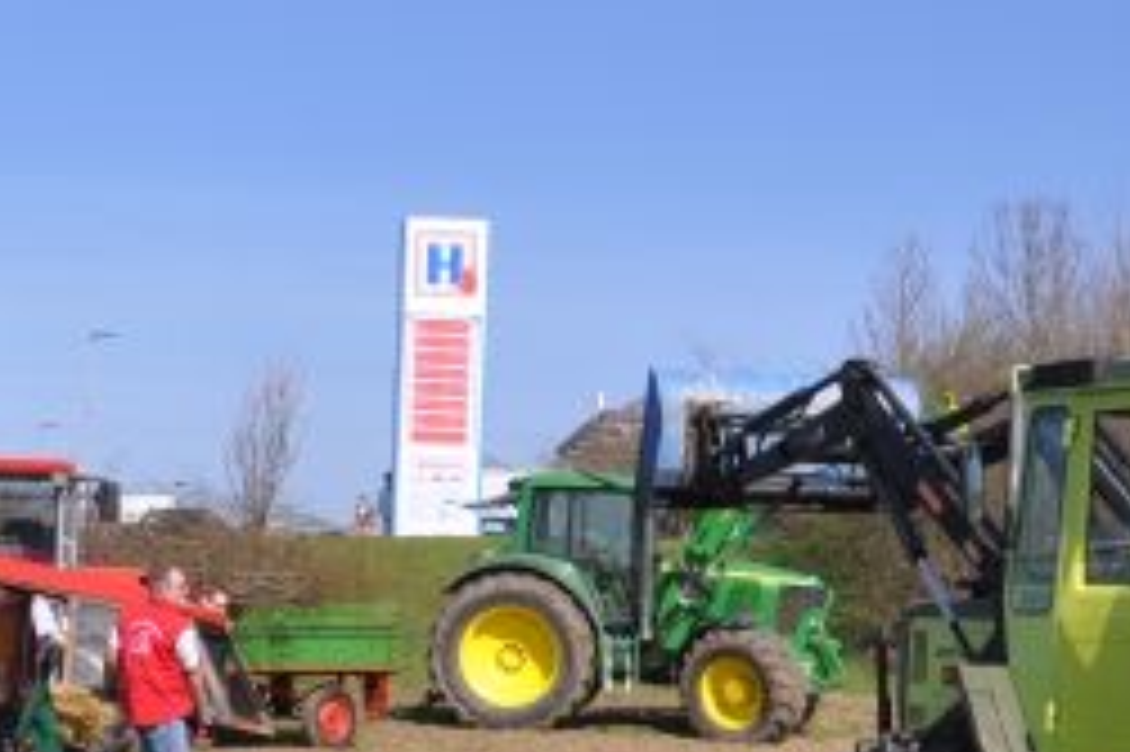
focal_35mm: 86
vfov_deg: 15.6
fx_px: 2698
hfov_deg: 23.0
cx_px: 104
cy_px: 723
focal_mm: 18
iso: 200
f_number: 11
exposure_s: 1/500
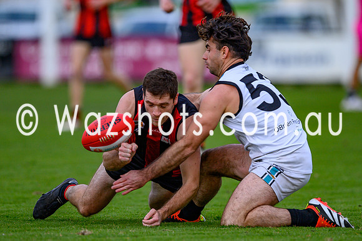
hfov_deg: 2.6
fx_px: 7872
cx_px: 192
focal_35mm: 783
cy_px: 117
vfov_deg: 1.8
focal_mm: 500
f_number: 4
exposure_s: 1/1250
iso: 360
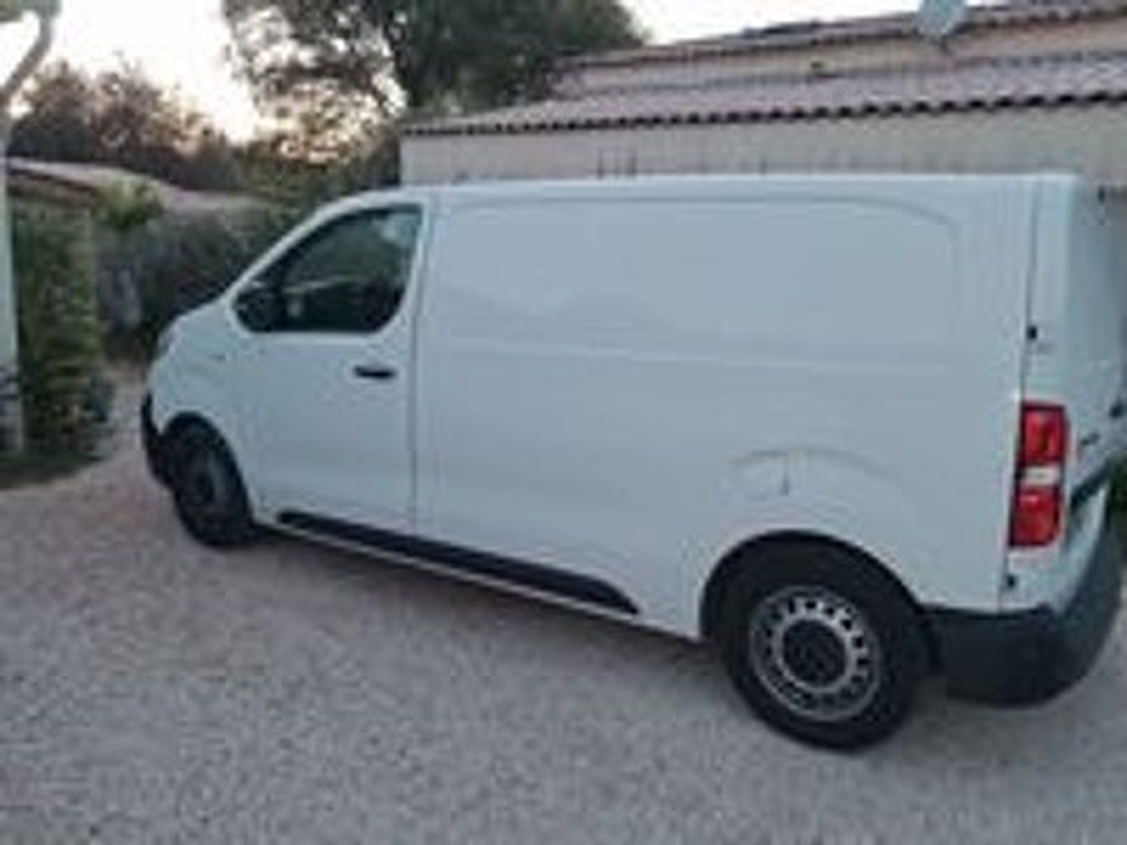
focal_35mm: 27
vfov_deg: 51.4
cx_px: 564
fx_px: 879
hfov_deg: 65.3
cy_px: 422
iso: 25
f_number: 1.8
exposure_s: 1/60
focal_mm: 4
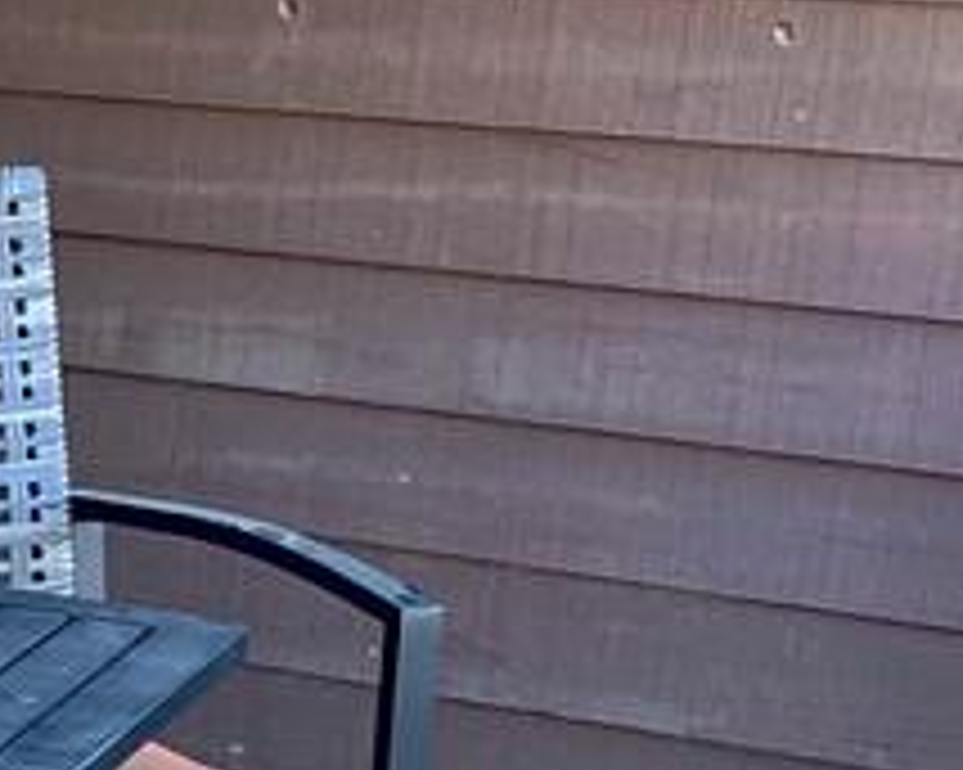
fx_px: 3333
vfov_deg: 13.2
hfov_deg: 13.1
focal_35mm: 117
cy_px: 410
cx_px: -1233
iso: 80
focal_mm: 5.1
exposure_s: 1/121
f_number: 1.6
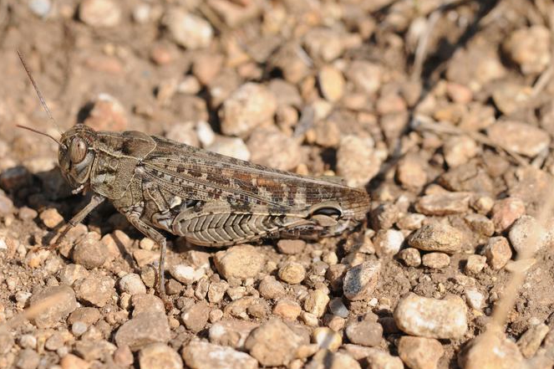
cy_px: 178
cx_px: 194
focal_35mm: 229
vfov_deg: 6.0
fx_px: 3517
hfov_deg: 9.0
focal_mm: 105
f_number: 10
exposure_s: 1/640
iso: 250
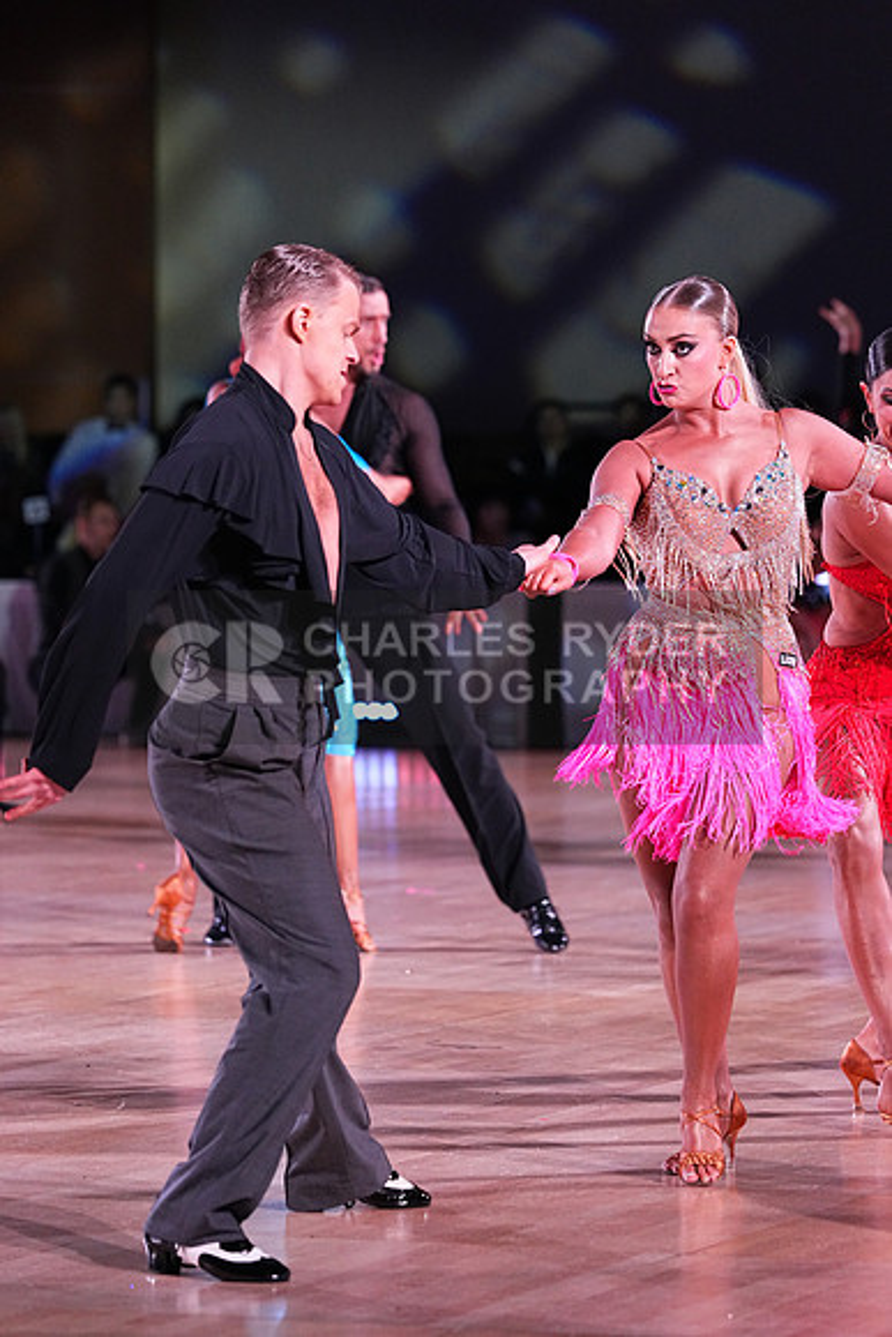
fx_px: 6537
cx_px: 446
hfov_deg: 7.8
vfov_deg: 11.7
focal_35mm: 176
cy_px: 668
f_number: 4.5
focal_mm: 176
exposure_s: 1/320
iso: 5000
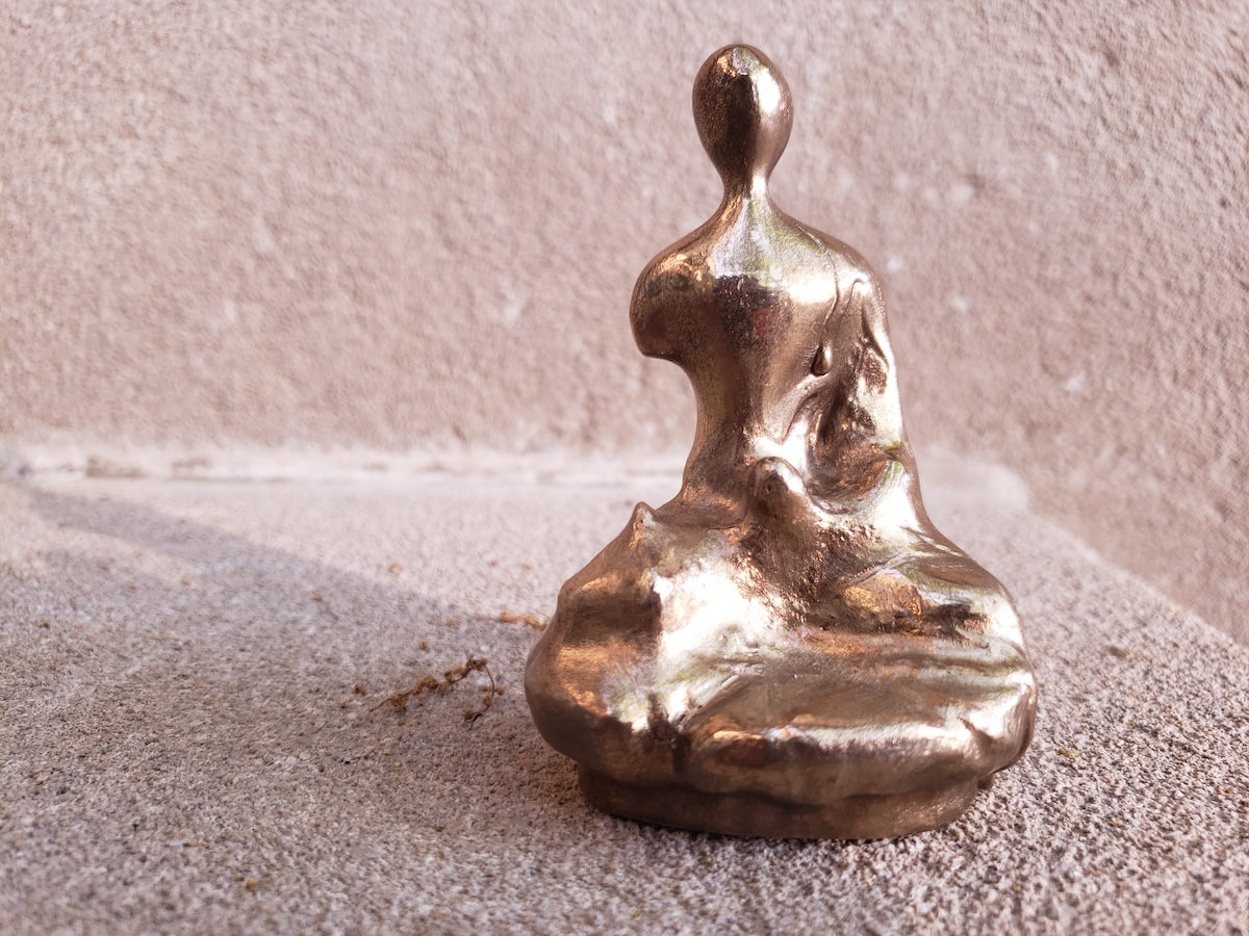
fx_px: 938
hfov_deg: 67.3
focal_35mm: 26
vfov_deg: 53.1
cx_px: 624
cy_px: 468
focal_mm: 4.3
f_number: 1.5
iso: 50
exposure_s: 1/125
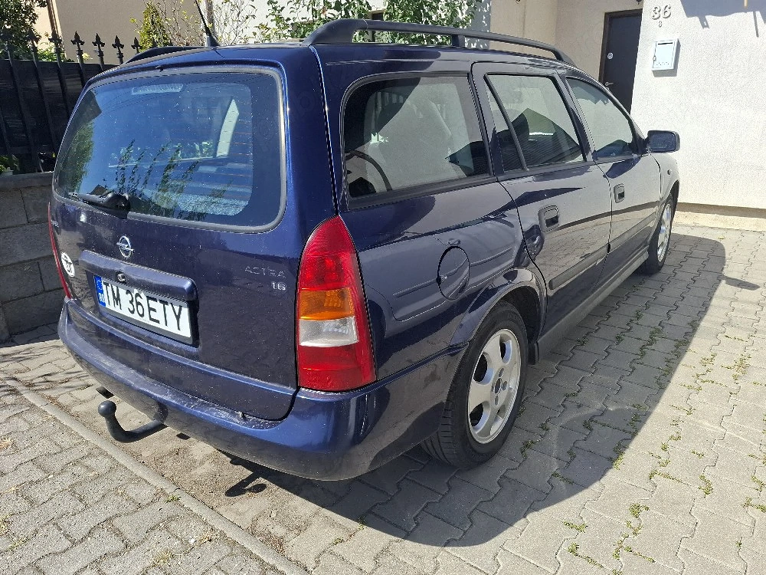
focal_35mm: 23
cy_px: 288
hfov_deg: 73.9
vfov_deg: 58.9
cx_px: 383
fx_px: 509
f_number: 1.8
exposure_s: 1/2000
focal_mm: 5.54
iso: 50
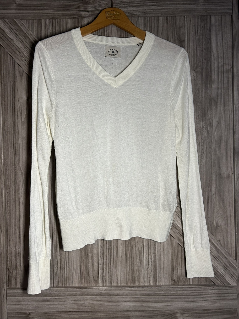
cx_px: 120
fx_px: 239
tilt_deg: +0.2
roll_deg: +2.3
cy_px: 160
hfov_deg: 53.1
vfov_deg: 67.3
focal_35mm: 26
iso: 80
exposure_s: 1/120
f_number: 1.5
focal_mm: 5.7
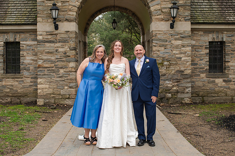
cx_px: 115
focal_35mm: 46
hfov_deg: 43.0
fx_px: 299
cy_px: 77
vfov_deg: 29.3
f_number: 3.2
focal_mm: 35
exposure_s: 1/320
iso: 160
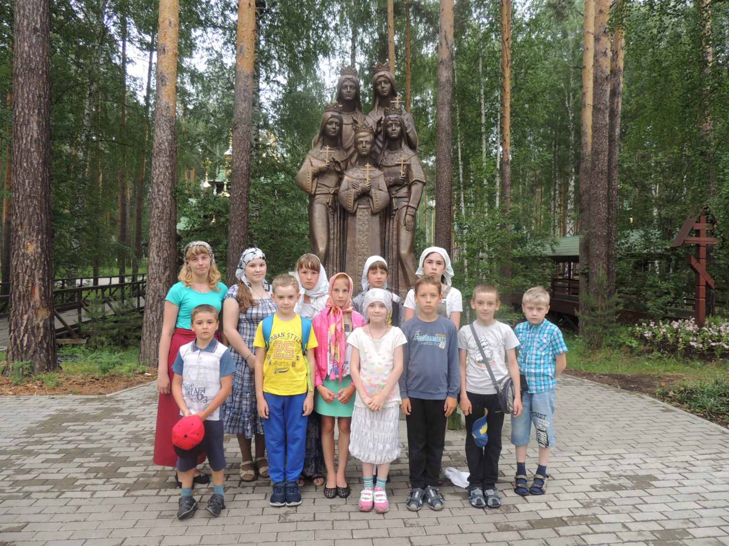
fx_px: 505
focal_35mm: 24
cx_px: 364
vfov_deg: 56.8
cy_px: 273
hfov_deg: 71.6
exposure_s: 1/80
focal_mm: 4.3
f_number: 3
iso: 100
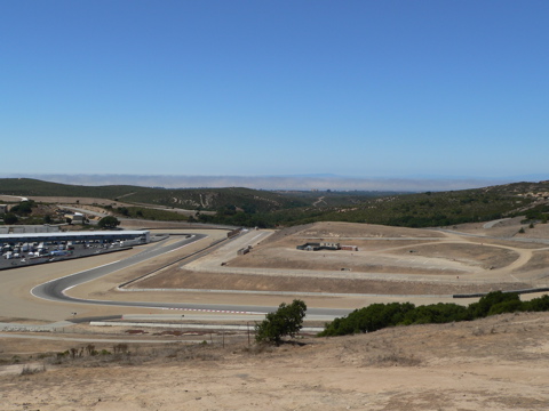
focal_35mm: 40
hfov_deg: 46.8
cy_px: 206
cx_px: 274
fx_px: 634
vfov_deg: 36.0
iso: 80
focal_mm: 6.6
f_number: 5.6
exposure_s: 1/500
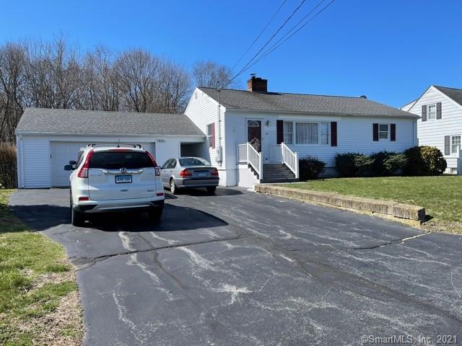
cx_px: 231
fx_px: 347
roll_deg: +0.8
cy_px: 173
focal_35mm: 26
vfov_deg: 53.1
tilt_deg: -2.0
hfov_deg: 67.3
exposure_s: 1/2123
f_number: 1.6
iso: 32
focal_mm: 5.1
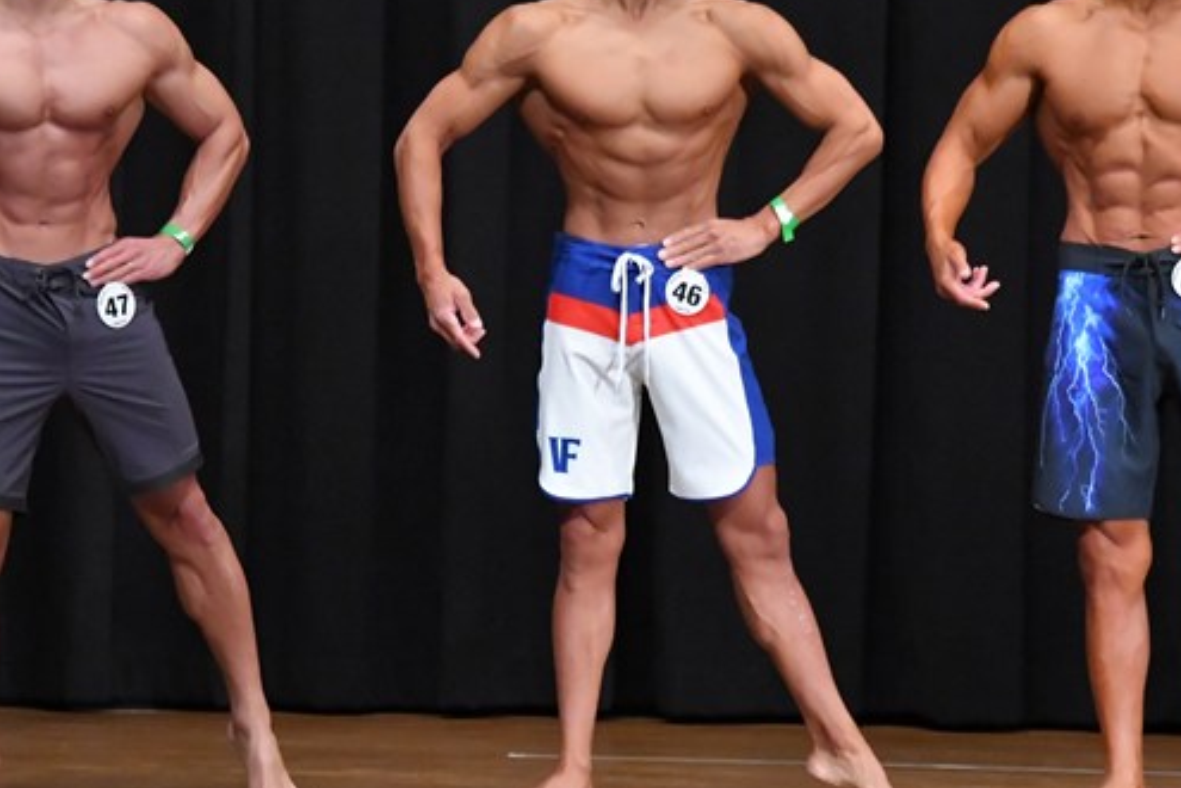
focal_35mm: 352
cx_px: 388
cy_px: 313
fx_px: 11547
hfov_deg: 5.9
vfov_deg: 3.9
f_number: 5.6
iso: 8000
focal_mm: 150
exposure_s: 1/400
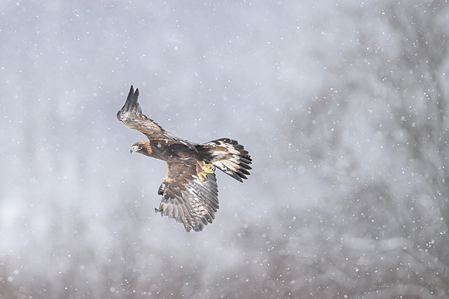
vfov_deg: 2.1
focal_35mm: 649
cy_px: 86
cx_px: 111
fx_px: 8088
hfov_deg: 3.2
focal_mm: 400
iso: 1600
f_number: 4
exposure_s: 1/2000
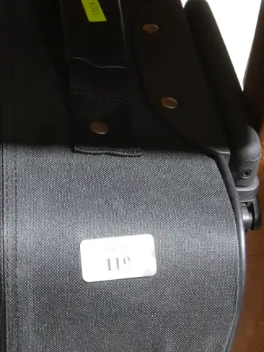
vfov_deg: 22.6
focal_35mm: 84
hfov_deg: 17.6
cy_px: 332
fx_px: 854
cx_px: 128
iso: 3200
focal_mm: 20
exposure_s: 1/13
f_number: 11
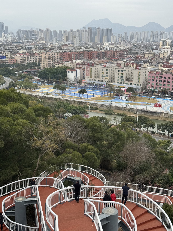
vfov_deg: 39.7
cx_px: 86
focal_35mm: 48
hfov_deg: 30.3
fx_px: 320
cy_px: 116
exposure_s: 1/1114
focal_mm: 6.76
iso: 64
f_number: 1.78
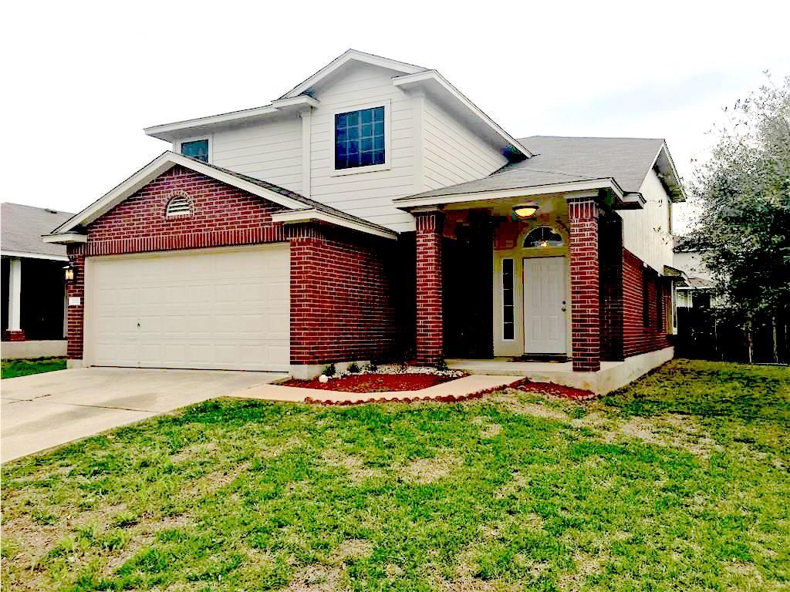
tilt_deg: +3.9
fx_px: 662
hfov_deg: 61.7
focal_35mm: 29
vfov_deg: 48.2
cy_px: 296
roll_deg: +0.0
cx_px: 395
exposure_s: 1/1183
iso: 25
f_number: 2.2
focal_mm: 4.15
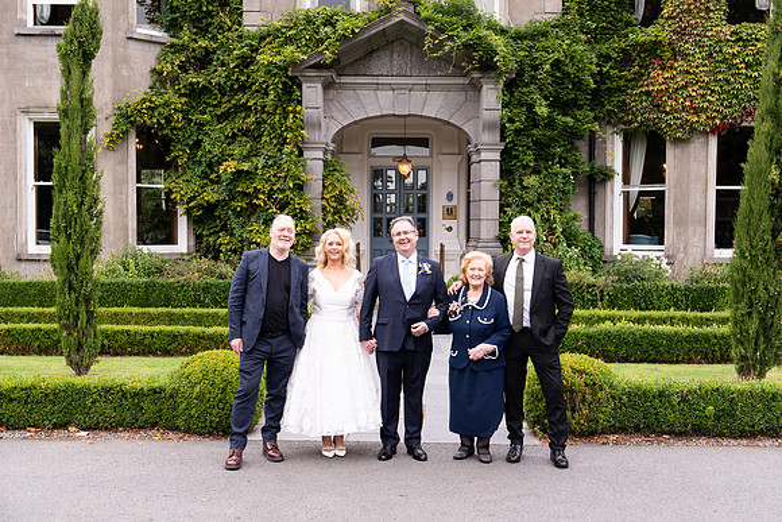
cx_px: 391
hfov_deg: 45.4
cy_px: 261
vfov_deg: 31.2
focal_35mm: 43
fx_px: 934
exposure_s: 1/200
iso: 400
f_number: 5.6
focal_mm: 43
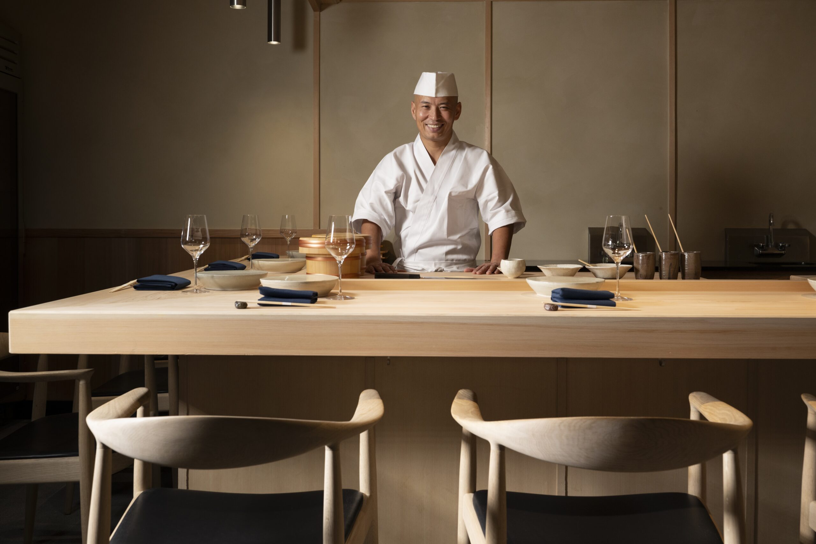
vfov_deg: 38.4
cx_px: 408
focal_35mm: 34
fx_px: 782
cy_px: 272
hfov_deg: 55.1
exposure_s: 1/60
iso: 800
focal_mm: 34.5
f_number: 6.3
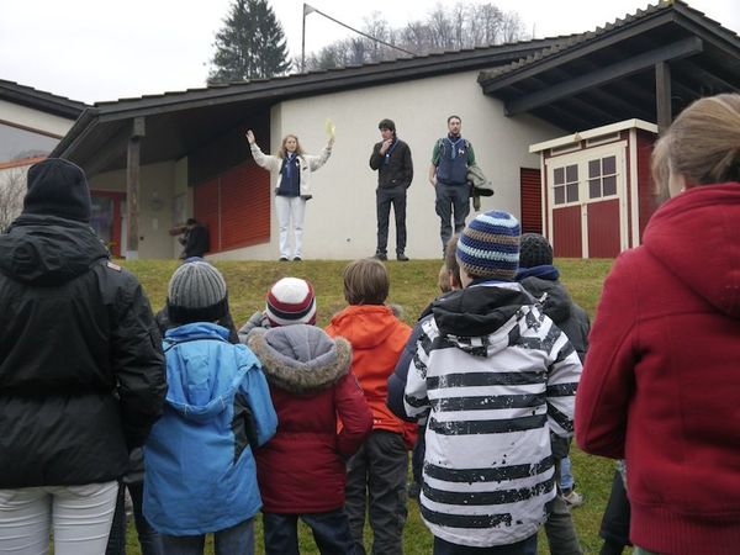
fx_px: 855
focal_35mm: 40
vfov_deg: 36.0
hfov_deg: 46.8
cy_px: 278
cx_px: 370
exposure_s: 1/60
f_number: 4.2
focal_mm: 20
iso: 250
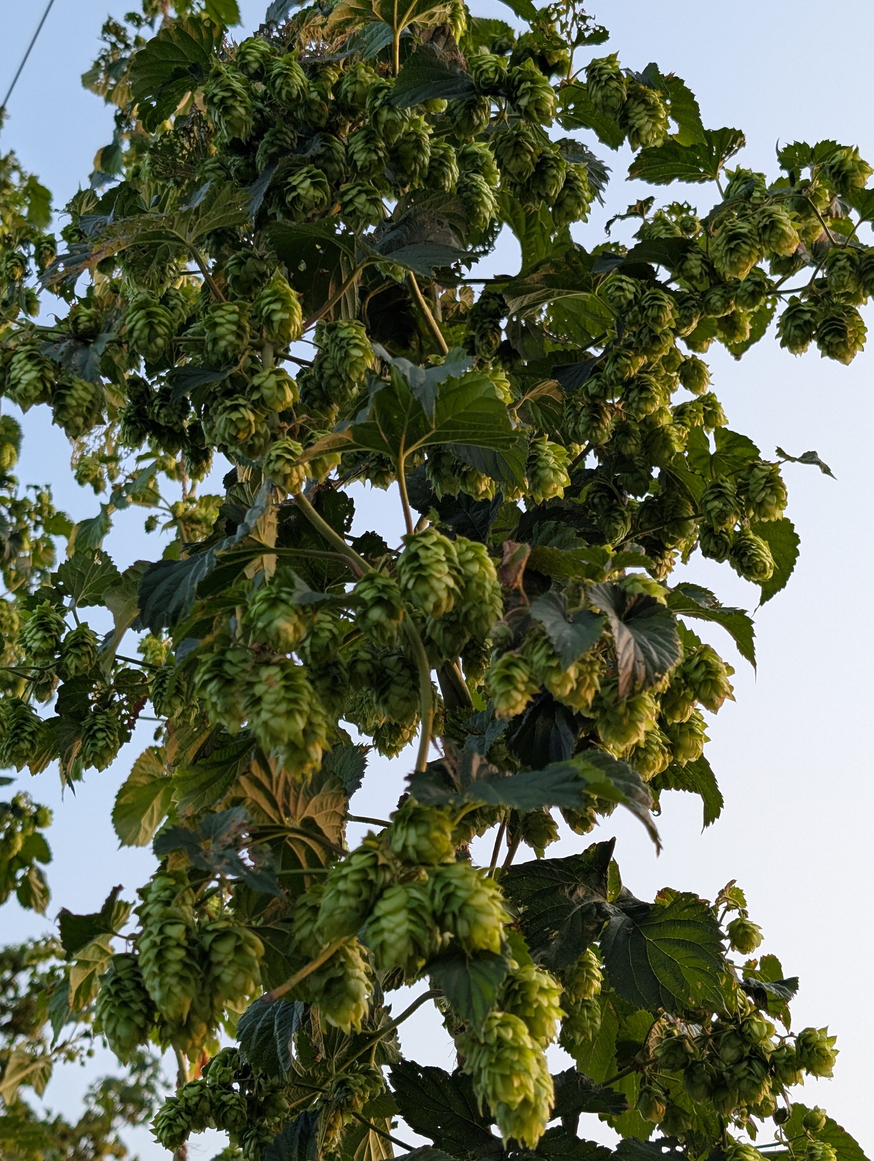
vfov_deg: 38.9
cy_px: 580
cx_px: 437
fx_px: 1645
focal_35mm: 49
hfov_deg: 29.7
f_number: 1.68
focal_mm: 6.9
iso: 23
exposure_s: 1/190
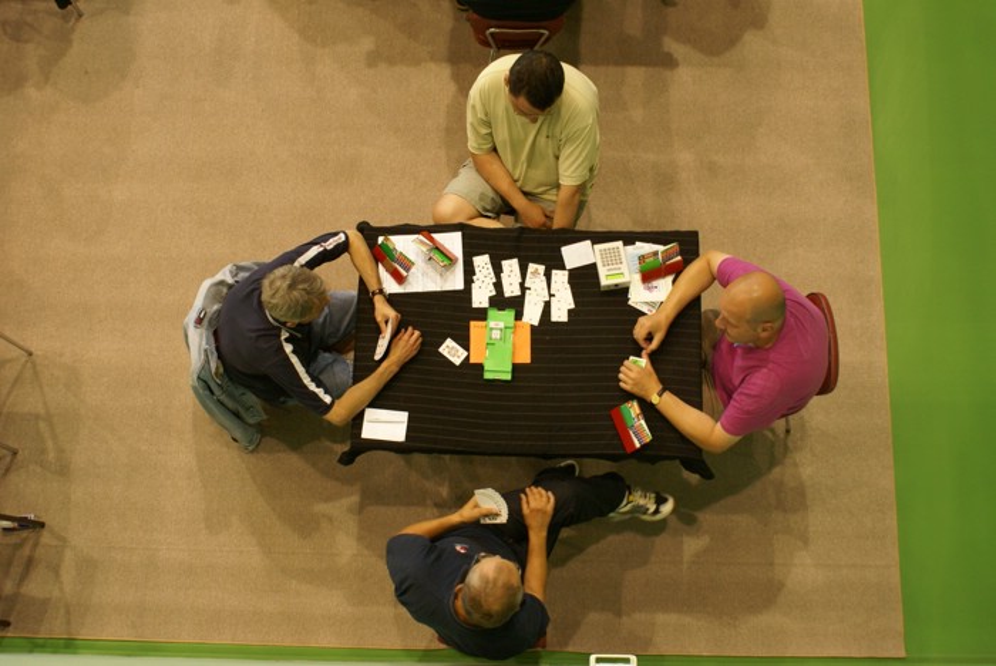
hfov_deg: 49.5
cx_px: 498
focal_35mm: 39
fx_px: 1080
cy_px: 333
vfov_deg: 34.3
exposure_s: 1/15
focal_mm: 26
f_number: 5.6
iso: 400
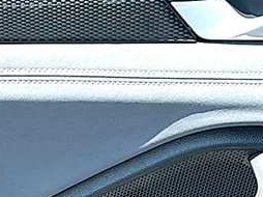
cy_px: 191
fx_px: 858
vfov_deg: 12.9
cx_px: 105
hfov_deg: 17.4
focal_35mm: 113
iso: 80
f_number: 1.78
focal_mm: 6.86
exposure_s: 1/1011
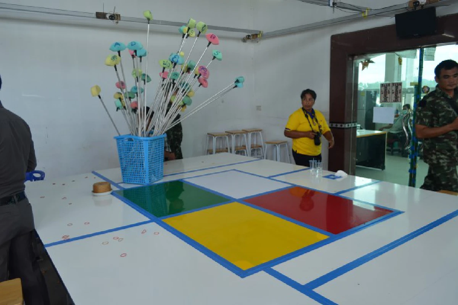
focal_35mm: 27
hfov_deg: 67.4
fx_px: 343
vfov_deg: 47.9
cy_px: 152
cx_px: 229
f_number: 5.6
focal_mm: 18
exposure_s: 1/125
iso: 800
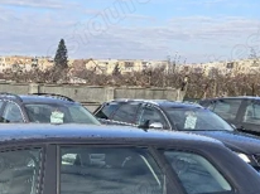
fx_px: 503
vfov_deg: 20.7
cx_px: -15
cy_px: 222
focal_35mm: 67
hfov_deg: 27.0
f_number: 1.7
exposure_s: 1/278
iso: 12
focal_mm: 6.3
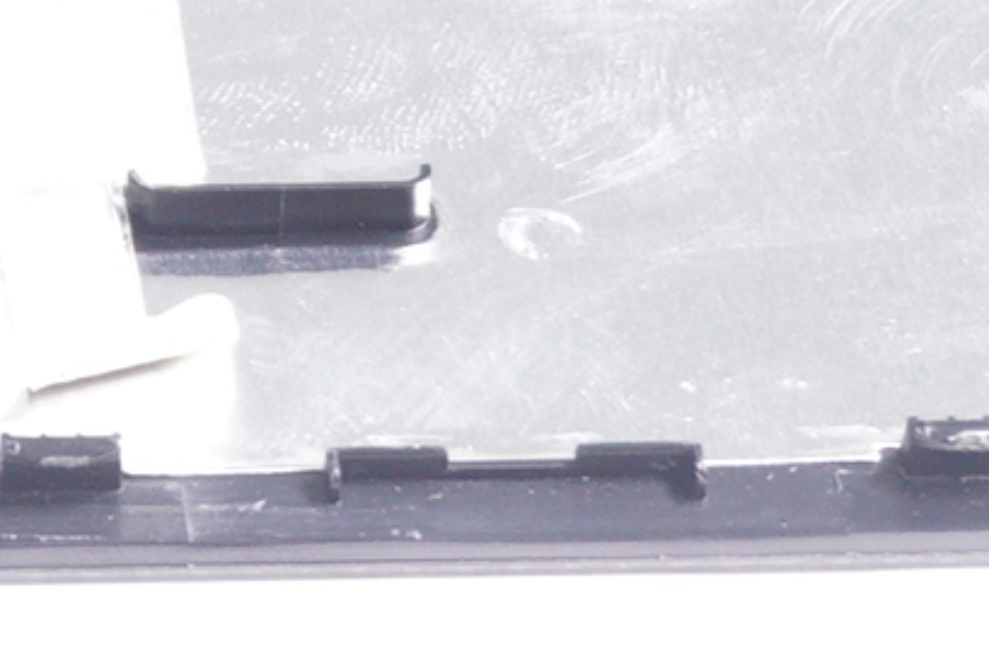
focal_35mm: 375
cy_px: -65
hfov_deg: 5.3
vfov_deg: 3.7
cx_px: -1320
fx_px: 10294
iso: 640
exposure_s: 1/60
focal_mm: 34
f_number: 5.6
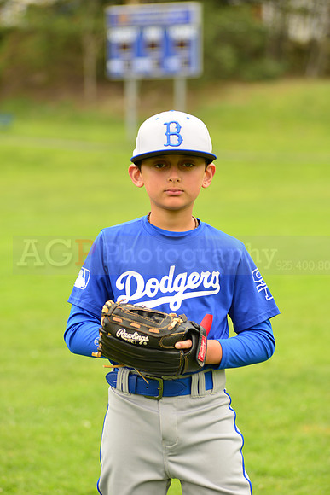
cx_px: 165
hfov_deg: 9.5
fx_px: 1992
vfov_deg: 14.2
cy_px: 248
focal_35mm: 145
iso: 160
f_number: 5
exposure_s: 1/250
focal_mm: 145
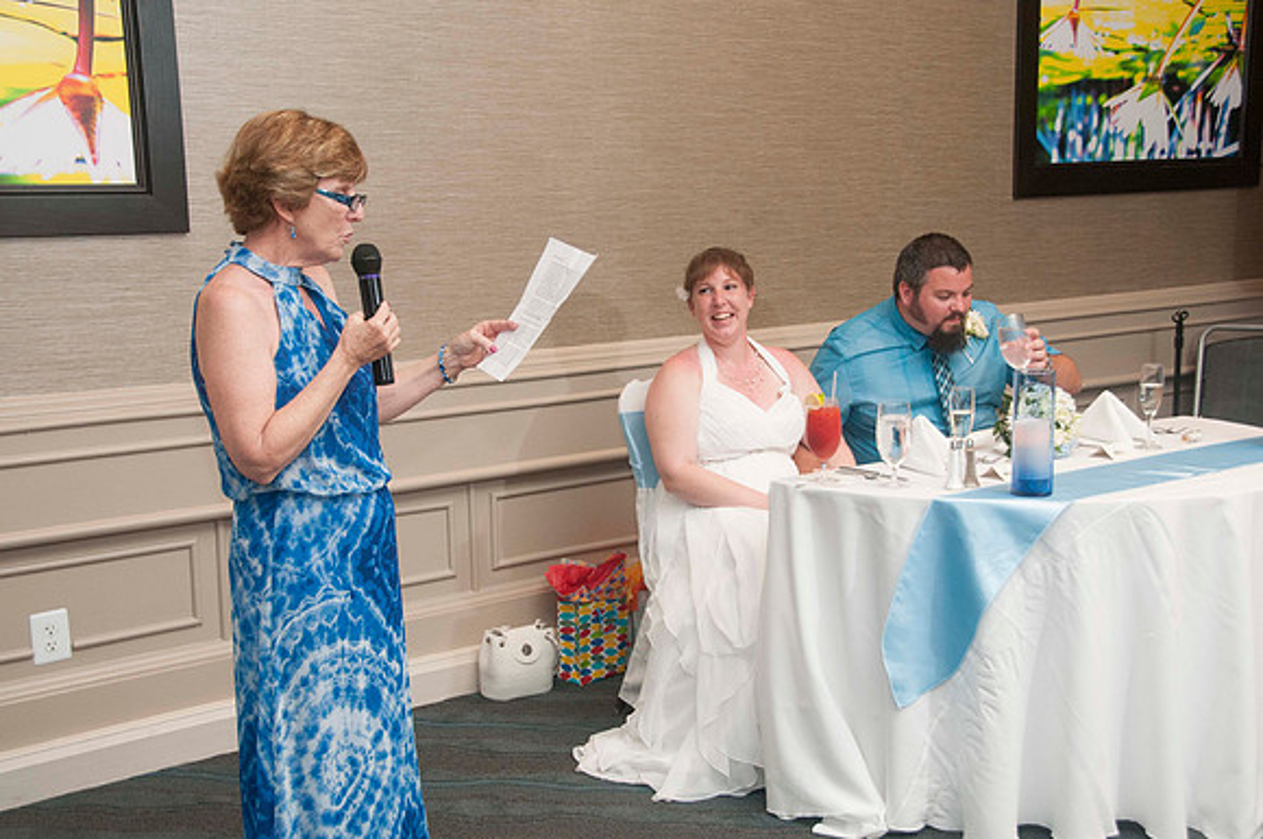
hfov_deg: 41.2
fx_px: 1682
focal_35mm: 48
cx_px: 632
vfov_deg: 28.0
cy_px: 420
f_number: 5.6
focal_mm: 32
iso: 800
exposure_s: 1/60
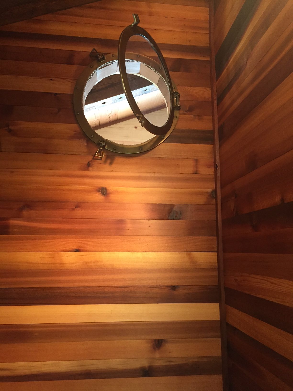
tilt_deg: +9.5
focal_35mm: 29
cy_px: 196
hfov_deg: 48.2
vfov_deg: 61.7
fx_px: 327
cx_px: 146
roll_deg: -1.0
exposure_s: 1/30
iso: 200
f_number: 2.2
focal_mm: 4.15
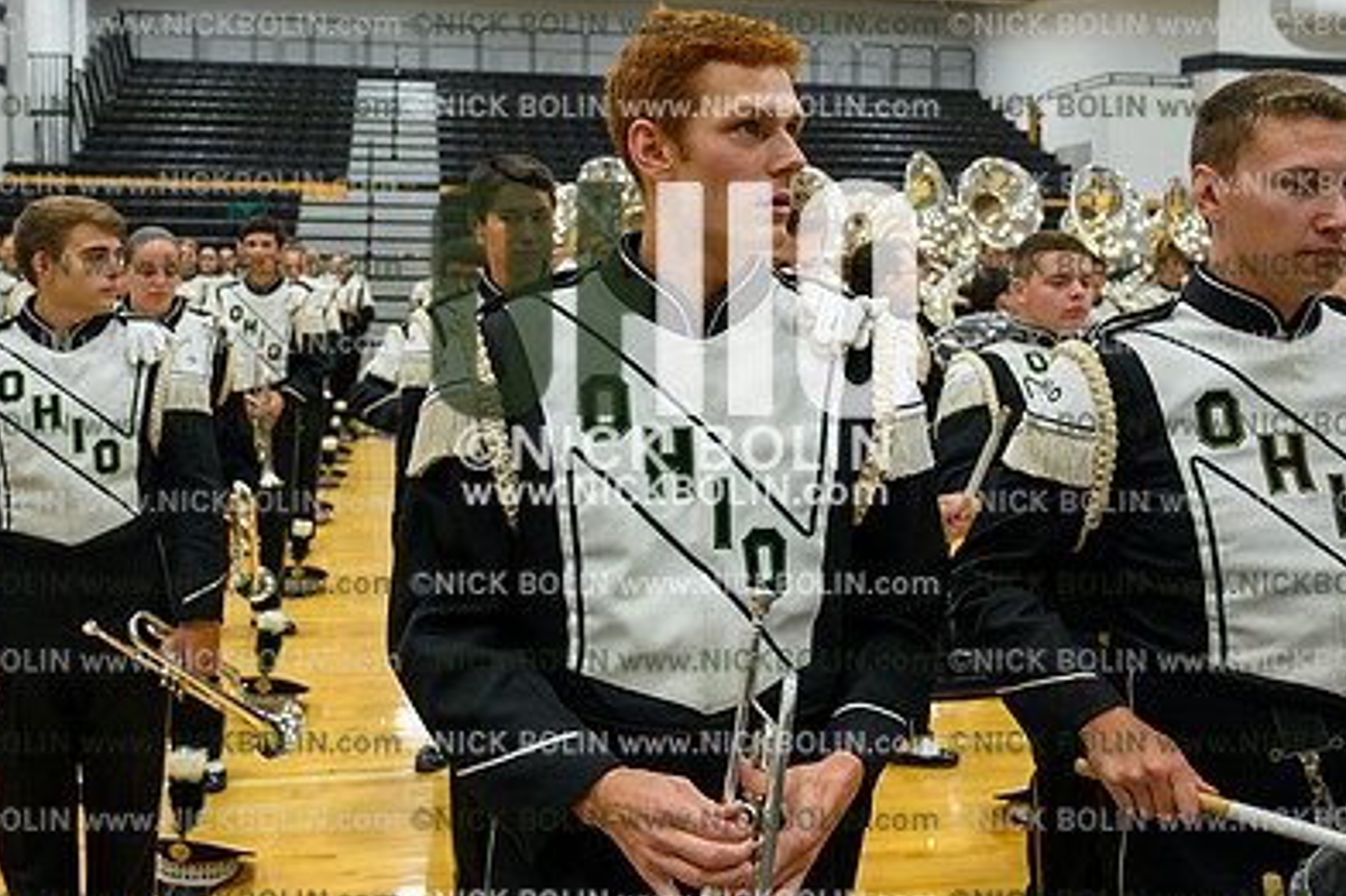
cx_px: 673
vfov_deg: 35.7
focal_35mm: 37
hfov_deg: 51.9
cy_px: 343
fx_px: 1383
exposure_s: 1/250
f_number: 4
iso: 1250
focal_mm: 25
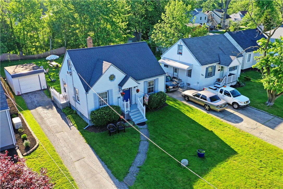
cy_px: 94
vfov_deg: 46.4
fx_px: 220
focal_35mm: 28
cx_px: 142
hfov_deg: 65.5
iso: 100
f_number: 4.5
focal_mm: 10.26
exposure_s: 1/200
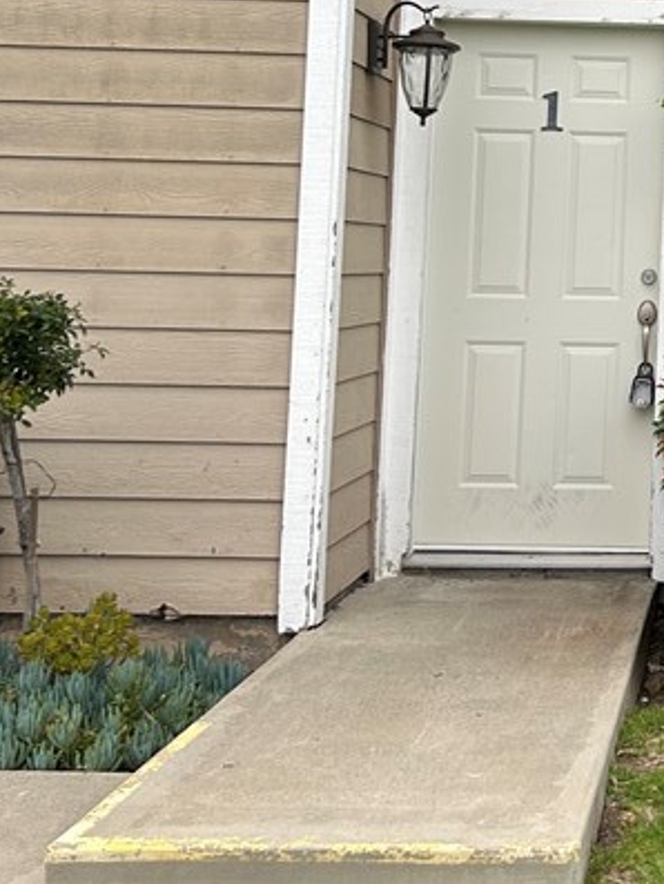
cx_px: 822
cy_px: 109
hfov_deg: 20.4
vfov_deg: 28.0
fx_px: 1713
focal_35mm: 67
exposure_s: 1/361
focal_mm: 5.7
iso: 50
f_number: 1.5
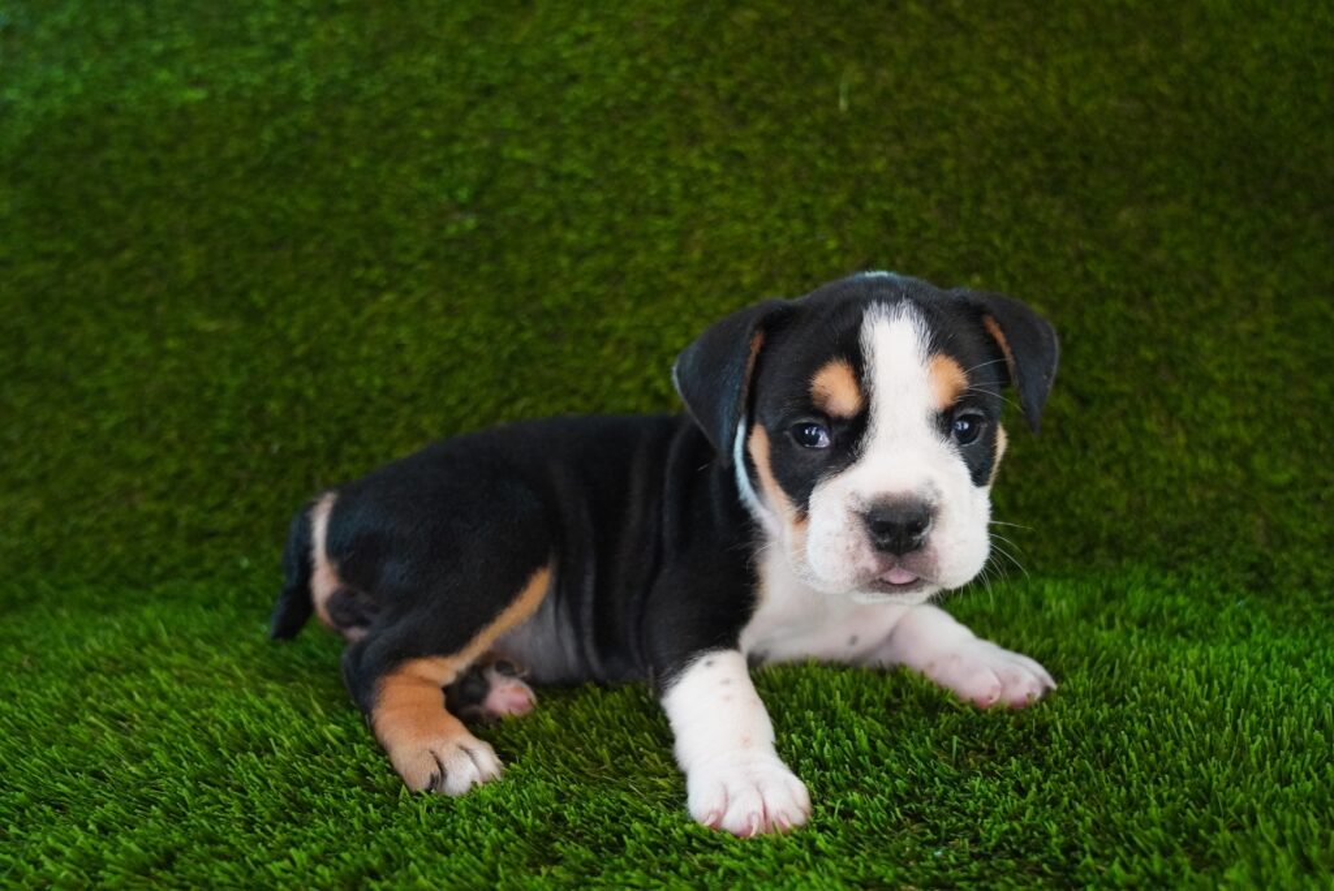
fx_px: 1335
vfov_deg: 36.9
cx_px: 667
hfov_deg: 53.1
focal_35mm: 36
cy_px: 446
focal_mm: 24
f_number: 2.8
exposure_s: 1/160
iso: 5000
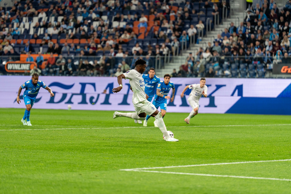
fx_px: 1412
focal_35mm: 175
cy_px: 99
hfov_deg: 11.8
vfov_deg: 7.9
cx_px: 141
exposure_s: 1/1000
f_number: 2.8
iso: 640
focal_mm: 168
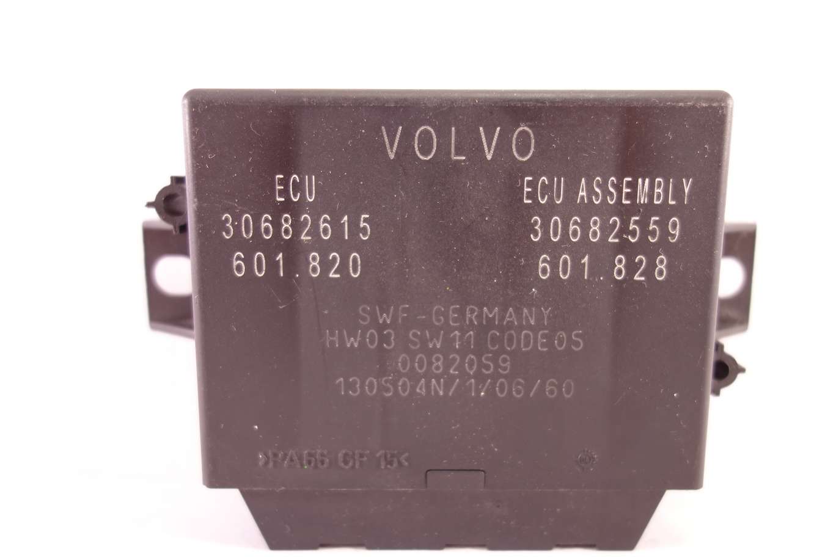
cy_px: 278
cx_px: 418
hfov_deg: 65.5
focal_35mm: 28
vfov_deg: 46.4
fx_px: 650
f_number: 2.2
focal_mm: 10.4
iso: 250
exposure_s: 1/30
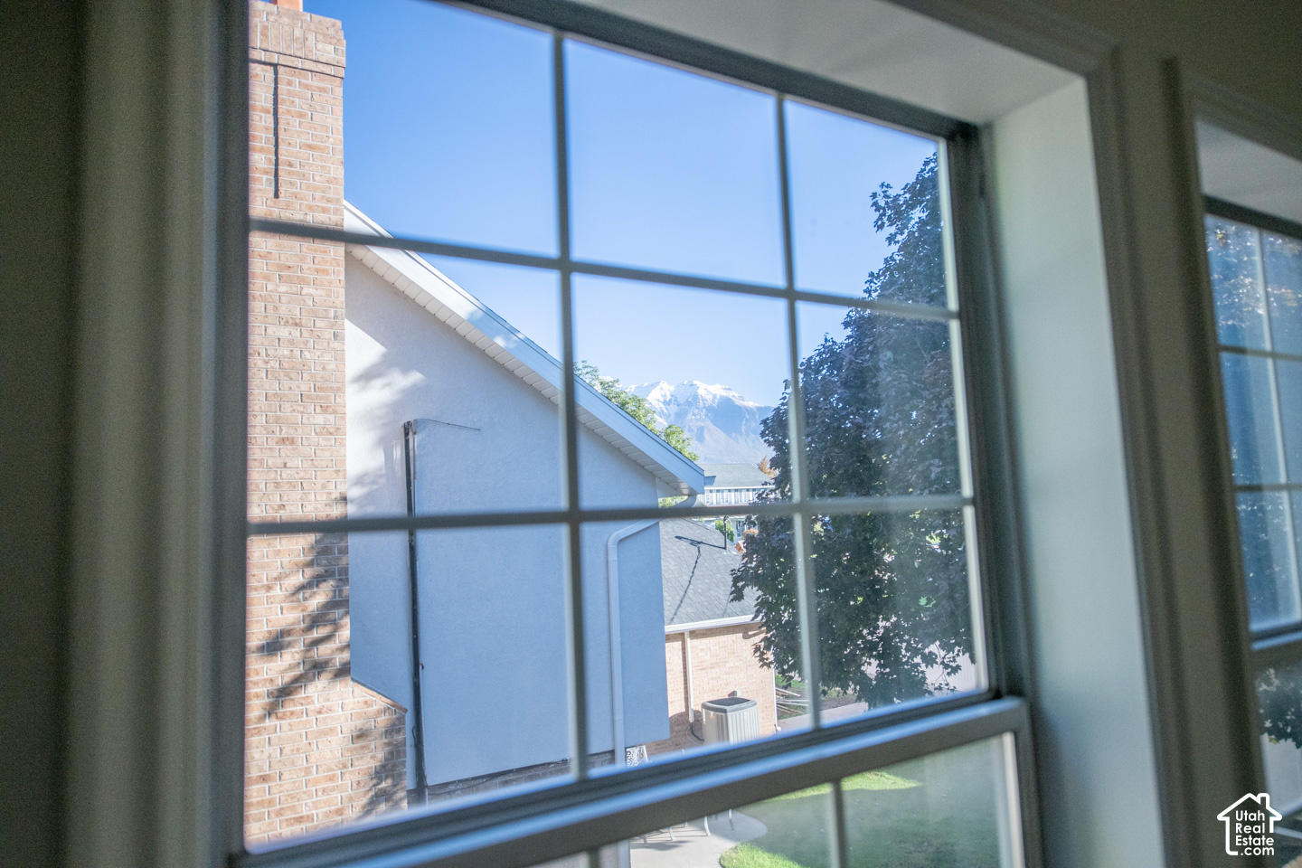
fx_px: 868
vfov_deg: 53.1
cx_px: 651
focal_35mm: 24
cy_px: 434
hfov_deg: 73.7
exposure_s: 1/8000
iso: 800
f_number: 2.8
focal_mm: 24
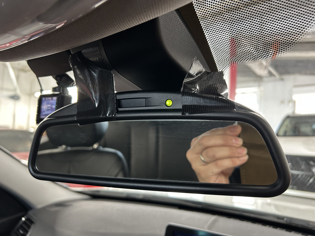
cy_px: 118
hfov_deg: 67.3
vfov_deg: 53.1
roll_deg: -1.8
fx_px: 237
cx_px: 158
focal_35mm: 26
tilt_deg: +4.3
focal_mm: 5.7
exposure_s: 1/47
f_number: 1.5
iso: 320
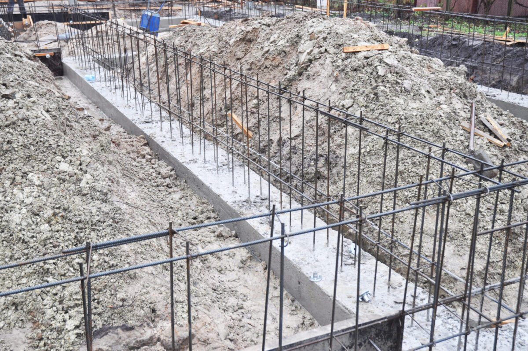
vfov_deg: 30.8
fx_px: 637
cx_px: 264
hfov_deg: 45.0
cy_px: 176
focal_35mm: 44
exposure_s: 1/80
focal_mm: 29
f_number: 4.5
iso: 250
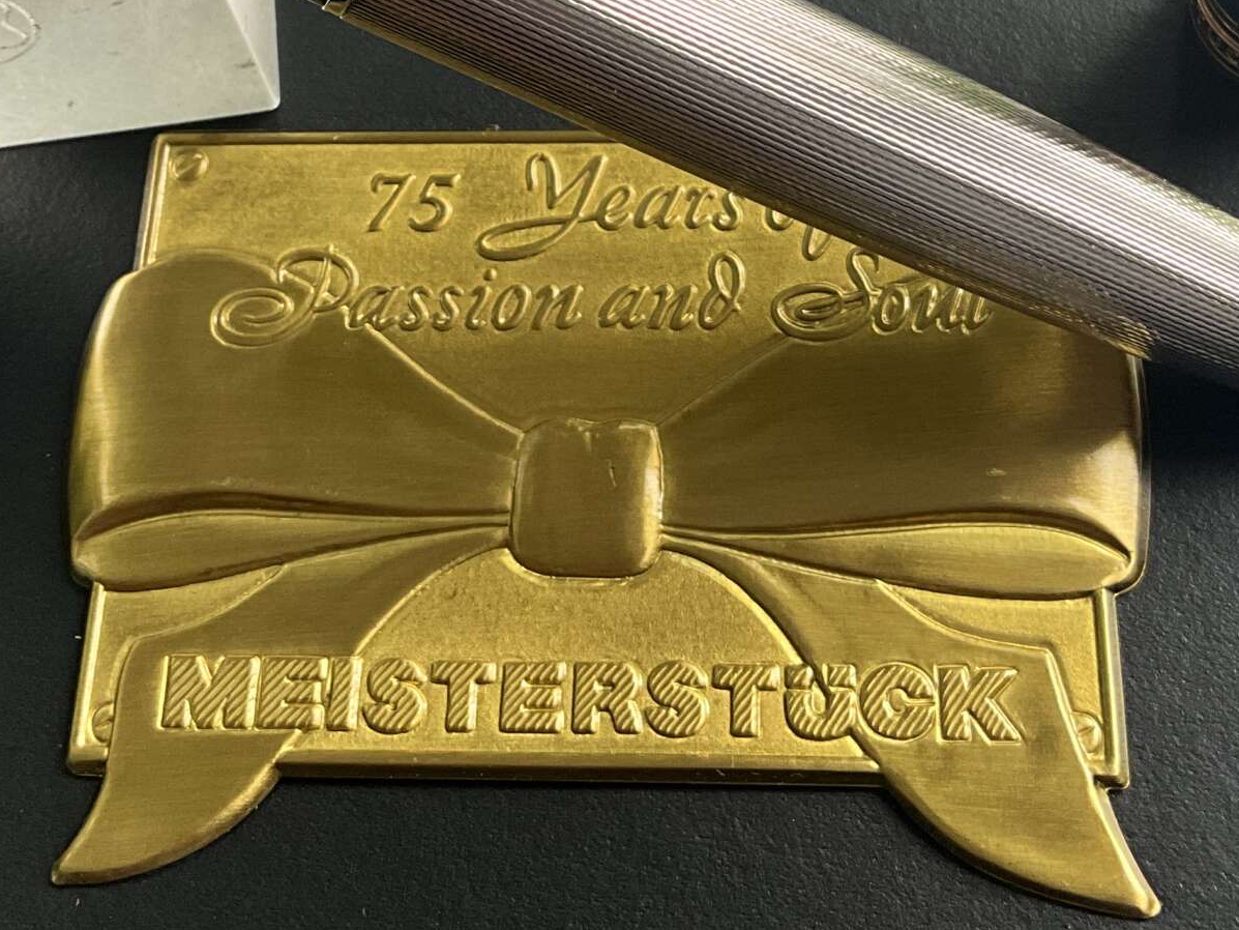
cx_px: 631
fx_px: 2219
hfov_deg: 31.2
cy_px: -37
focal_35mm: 62
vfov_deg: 22.6
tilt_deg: -61.4
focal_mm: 3
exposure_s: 1/106
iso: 64
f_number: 1.8
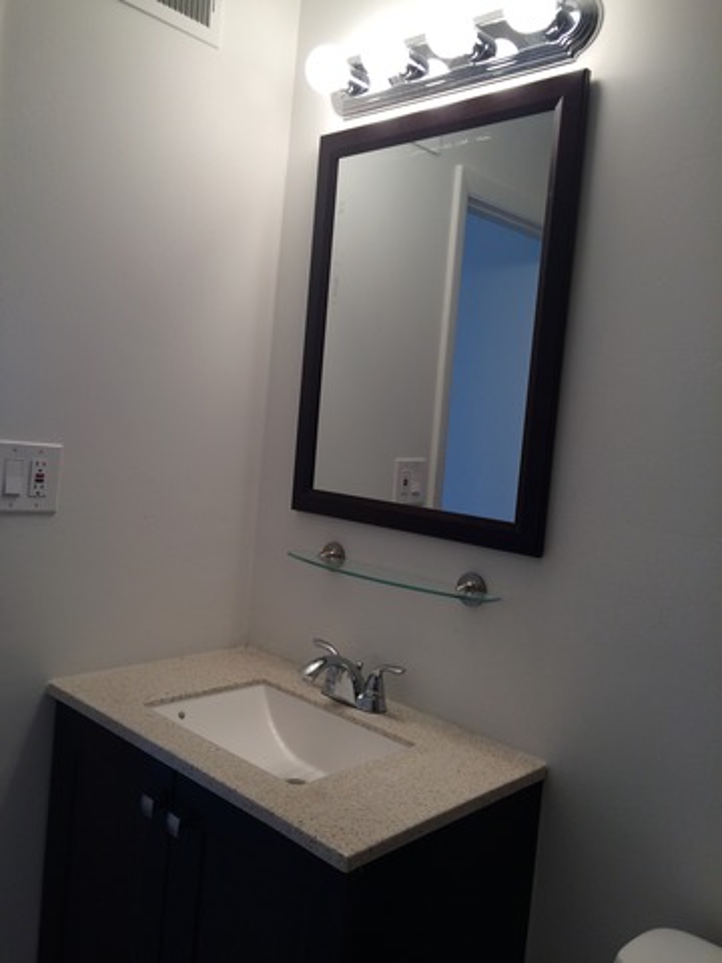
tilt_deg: -3.5
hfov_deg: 48.2
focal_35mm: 29
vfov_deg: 61.7
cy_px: 482
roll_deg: -4.5
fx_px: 806
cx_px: 361
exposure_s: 1/60
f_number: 2.2
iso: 32
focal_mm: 4.15
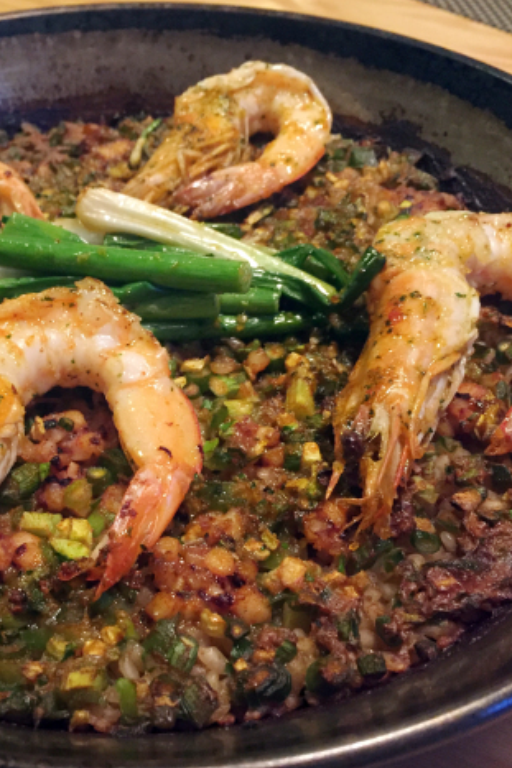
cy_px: 379
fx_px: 897
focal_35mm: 42
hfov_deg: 31.3
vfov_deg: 46.4
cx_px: 128
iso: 200
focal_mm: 4.15
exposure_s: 1/30
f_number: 2.2
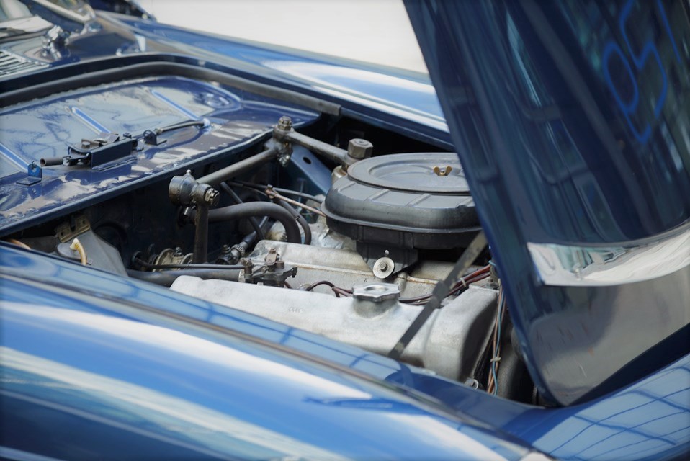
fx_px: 2301
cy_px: 230
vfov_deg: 11.4
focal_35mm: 120
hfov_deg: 17.1
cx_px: 345
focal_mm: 120
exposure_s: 1/100
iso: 320
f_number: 5
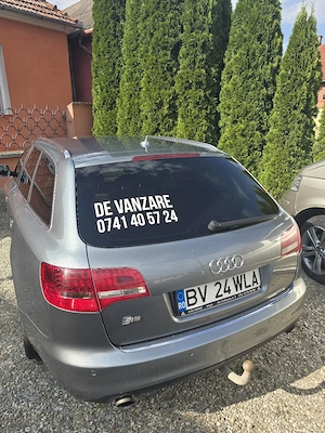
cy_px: 216
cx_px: 162
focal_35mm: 23
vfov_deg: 73.9
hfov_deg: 58.9
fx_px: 288
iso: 12
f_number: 1.7
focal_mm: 6.3
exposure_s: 1/417
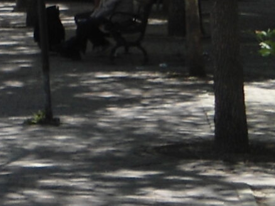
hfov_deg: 7.0
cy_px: -376
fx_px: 2043
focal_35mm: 257
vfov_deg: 5.5
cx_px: -500
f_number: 3.5
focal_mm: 7.9
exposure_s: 1/400
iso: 80
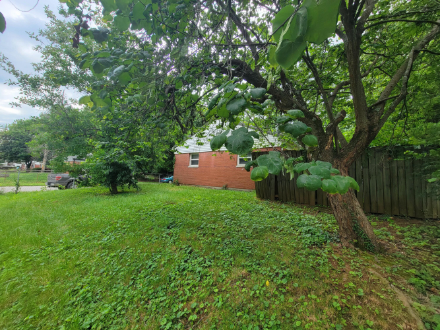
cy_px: 165
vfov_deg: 89.9
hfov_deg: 106.2
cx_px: 220
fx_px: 165
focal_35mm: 13
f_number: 2.2
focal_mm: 2.2
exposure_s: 1/346
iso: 50
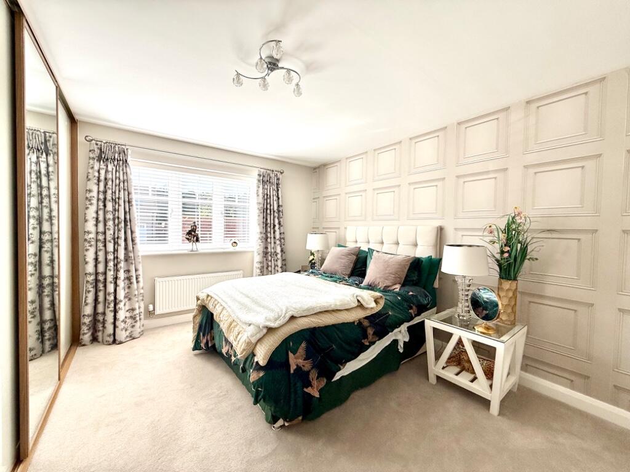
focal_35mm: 14
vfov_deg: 85.7
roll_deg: -1.0
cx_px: 315
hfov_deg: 102.1
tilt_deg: -1.0
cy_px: 236
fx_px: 255
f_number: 2.2
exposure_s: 1/250
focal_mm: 2.22
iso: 64
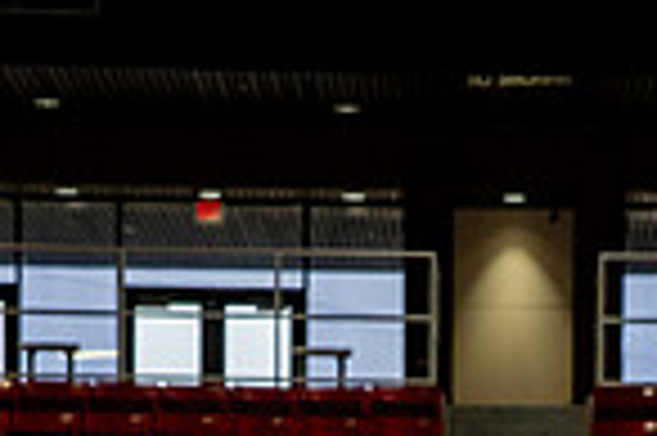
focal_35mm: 216
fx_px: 3938
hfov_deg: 9.5
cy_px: 966
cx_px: 504
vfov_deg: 6.1
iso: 800
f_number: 7.1
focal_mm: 70
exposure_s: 1/320
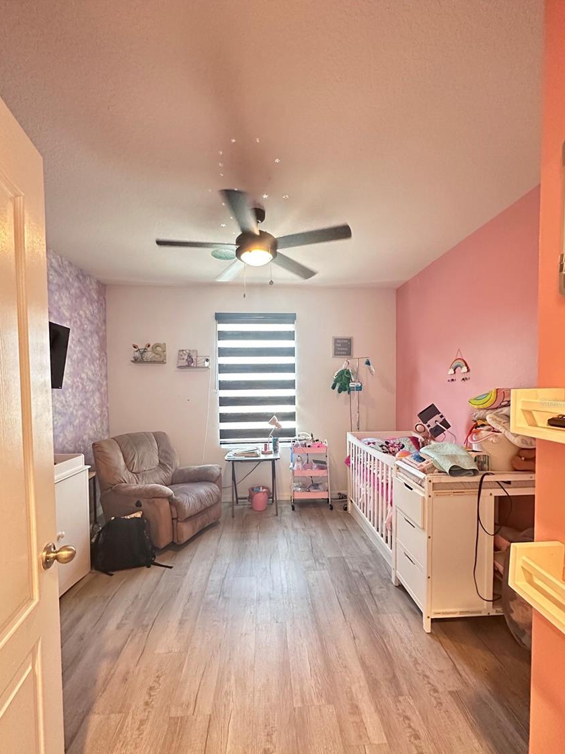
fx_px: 326
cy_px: 403
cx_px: 285
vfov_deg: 98.0
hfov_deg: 81.7
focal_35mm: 15
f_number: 2.2
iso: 1000
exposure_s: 1/40
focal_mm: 2.22
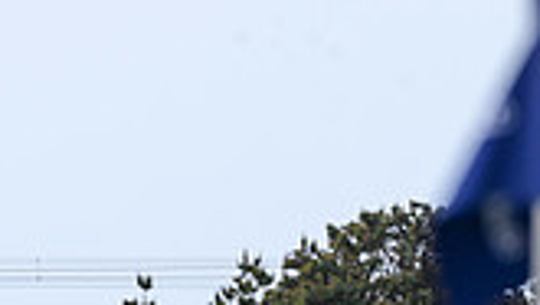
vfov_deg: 1.1
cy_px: 685
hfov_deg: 1.9
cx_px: 383
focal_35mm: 1142
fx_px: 16360
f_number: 7.1
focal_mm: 400
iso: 800
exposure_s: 1/1250
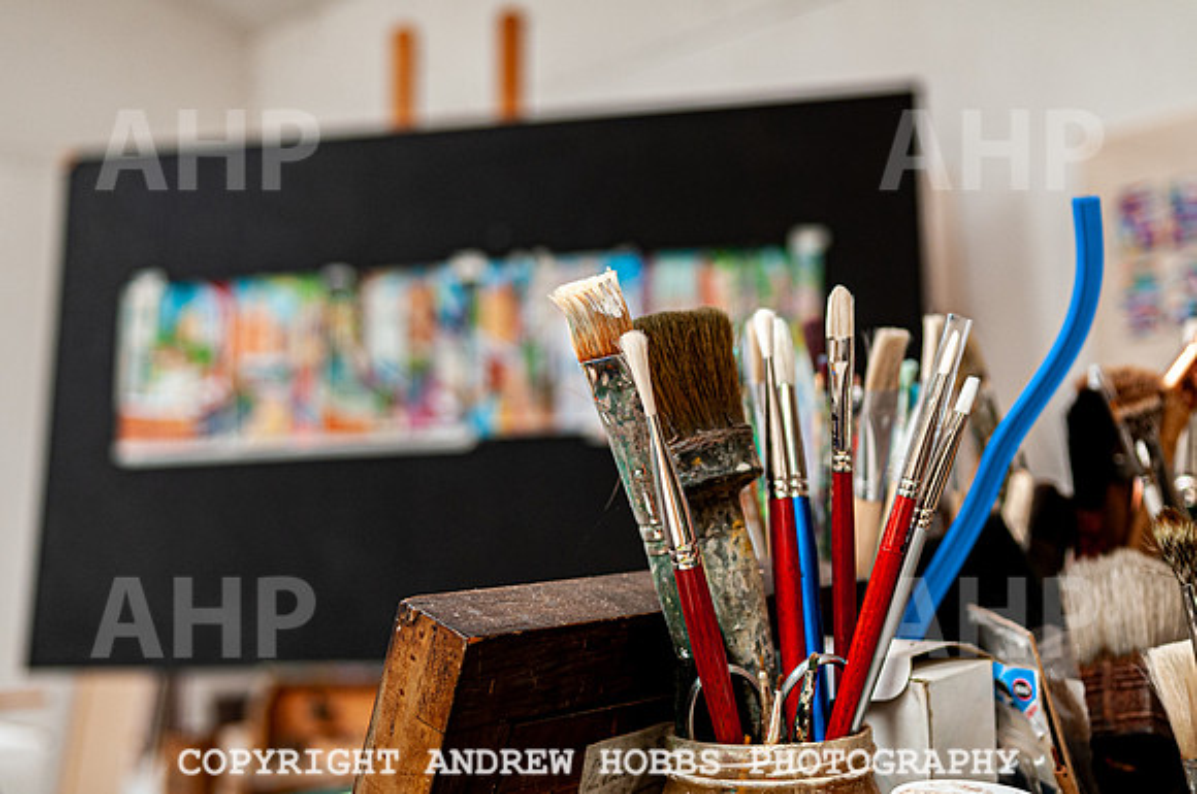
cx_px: 598
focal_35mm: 47
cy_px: 397
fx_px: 1570
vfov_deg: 28.4
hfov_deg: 41.7
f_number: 2.8
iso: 200
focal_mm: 30
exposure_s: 1/60
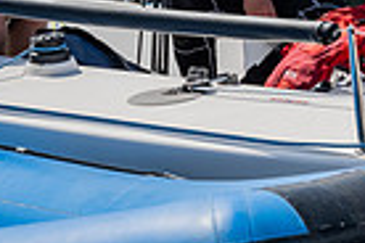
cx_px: 727
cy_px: -252
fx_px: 2605
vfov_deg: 5.2
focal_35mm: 257
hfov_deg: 7.7
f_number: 13
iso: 640
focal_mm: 61
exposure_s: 1/800
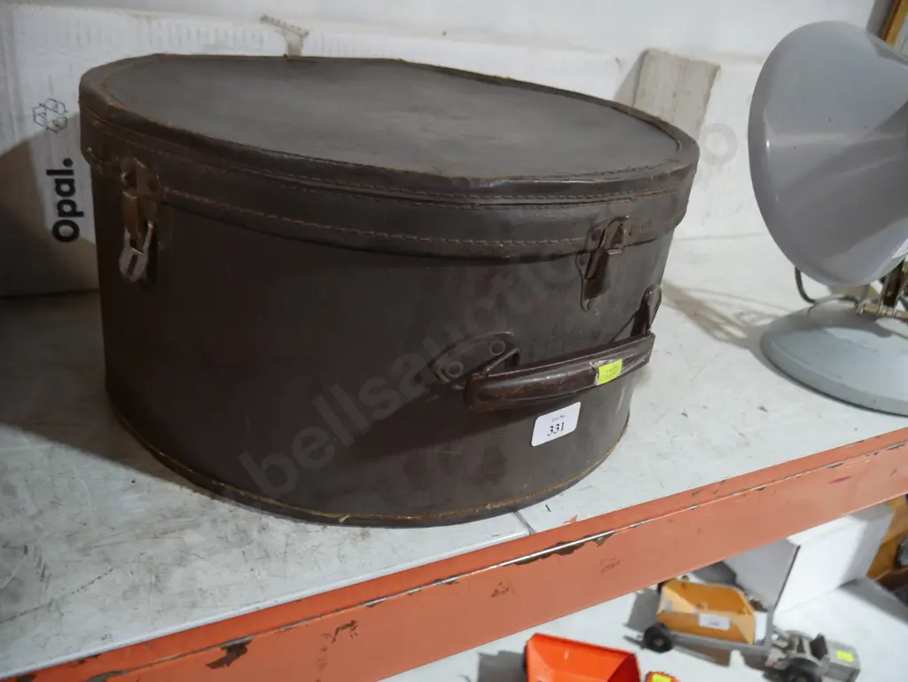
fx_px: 735
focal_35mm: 28
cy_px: 341
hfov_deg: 63.4
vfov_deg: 49.8
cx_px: 454
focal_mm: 14
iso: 640
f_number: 3.5
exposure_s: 1/60
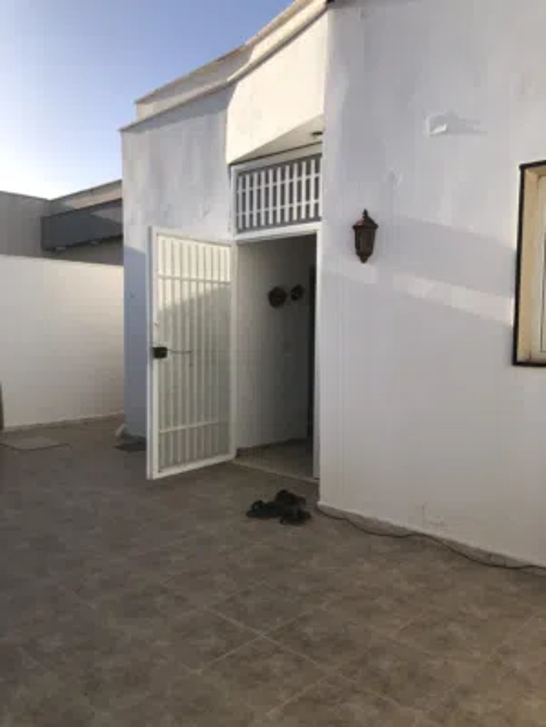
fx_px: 589
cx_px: 273
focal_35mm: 28
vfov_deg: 63.4
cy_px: 364
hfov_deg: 49.7
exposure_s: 1/1499
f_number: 1.8
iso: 20
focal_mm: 3.99
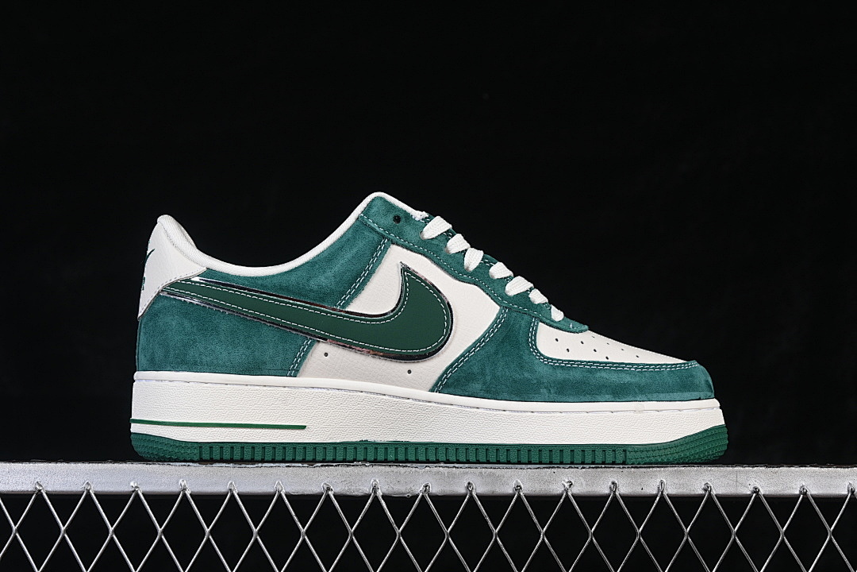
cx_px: 428
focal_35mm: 75
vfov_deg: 18.2
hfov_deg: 27.0
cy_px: 286
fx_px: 1785
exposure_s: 1/80
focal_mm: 50
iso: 160
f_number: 8
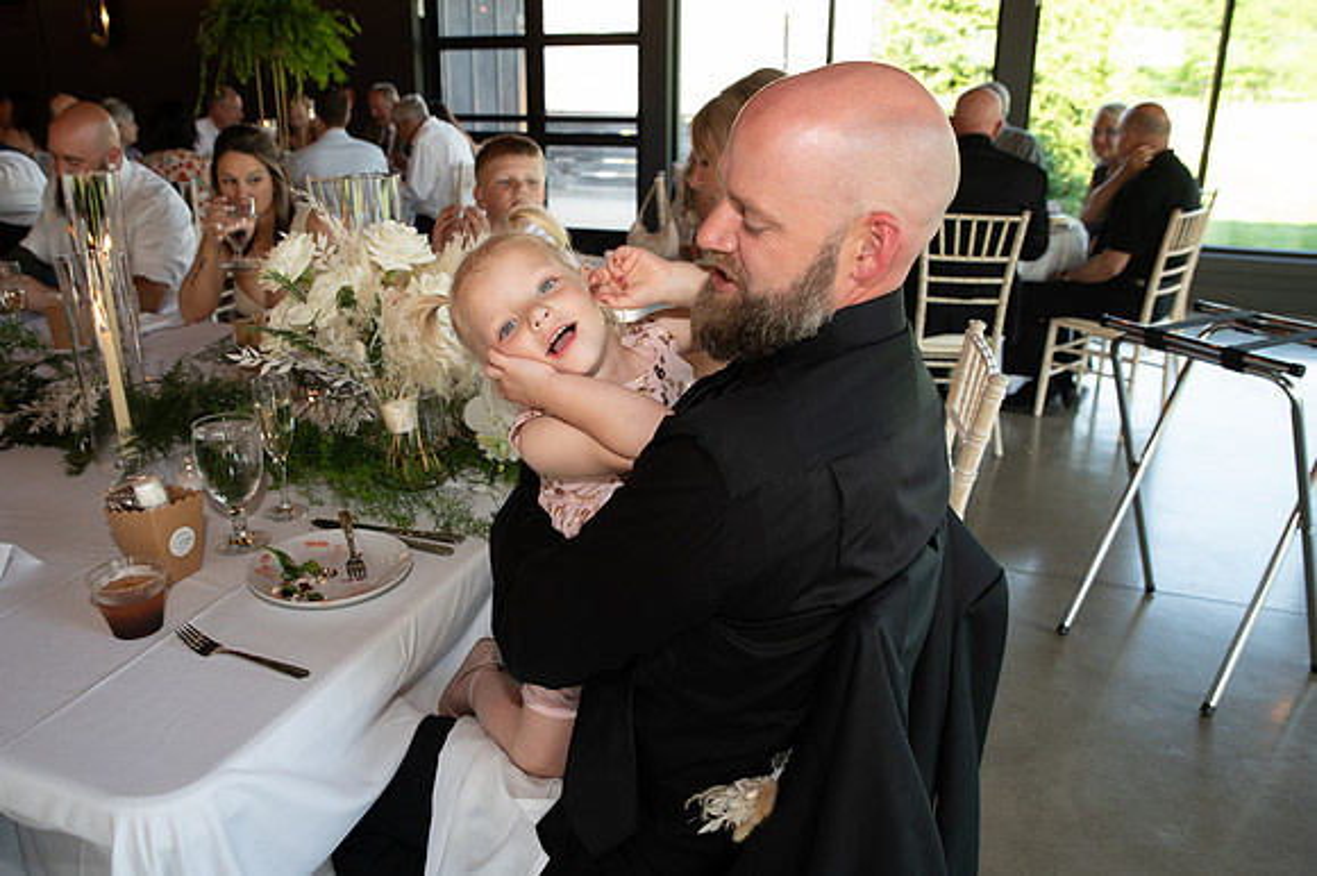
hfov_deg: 67.5
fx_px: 985
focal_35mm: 27
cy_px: 423
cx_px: 626
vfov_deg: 48.0
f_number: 4
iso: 250
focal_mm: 24
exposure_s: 1/60
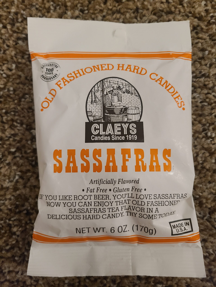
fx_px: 216
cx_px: 108
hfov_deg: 53.1
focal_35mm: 26
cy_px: 144
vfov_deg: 67.3
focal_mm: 5.4
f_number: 1.8
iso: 640
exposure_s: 1/40
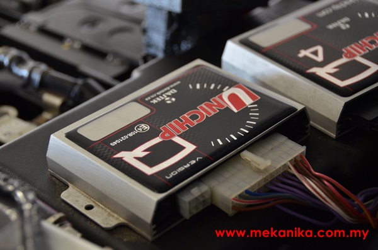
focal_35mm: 82
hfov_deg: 24.7
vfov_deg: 16.5
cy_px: 125
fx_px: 864
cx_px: 189
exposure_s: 1/13
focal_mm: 55
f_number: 4.8
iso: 1000
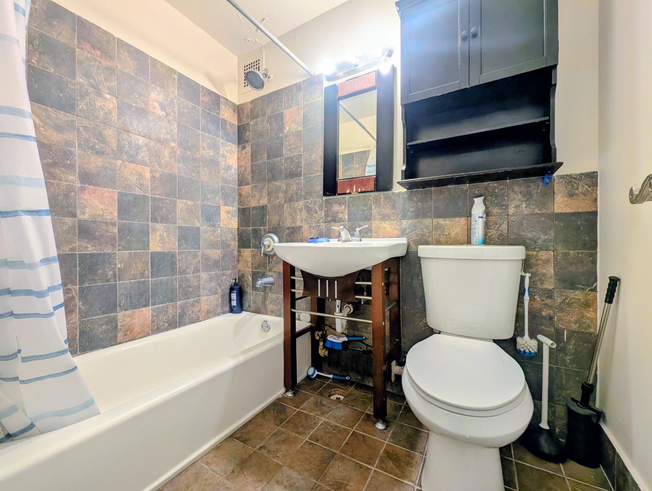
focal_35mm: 13
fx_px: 245
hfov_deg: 106.1
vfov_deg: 90.0
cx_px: 326
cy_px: 246
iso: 56
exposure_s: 1/60
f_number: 2.2
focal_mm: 1.95
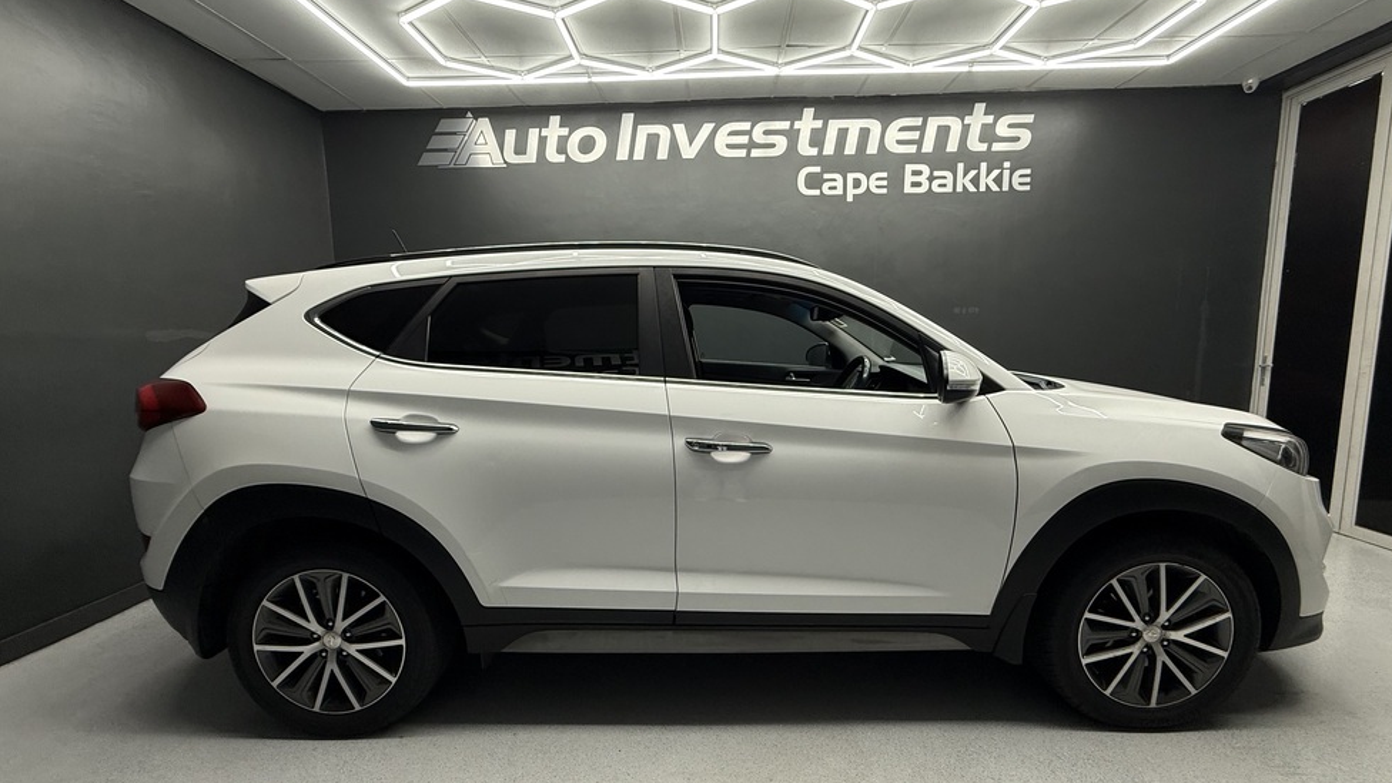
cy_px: 415
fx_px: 591
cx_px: 706
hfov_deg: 99.4
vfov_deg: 67.0
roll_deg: +1.3
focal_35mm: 16
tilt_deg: -6.3
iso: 160
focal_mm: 2.22
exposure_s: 1/100
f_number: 2.2
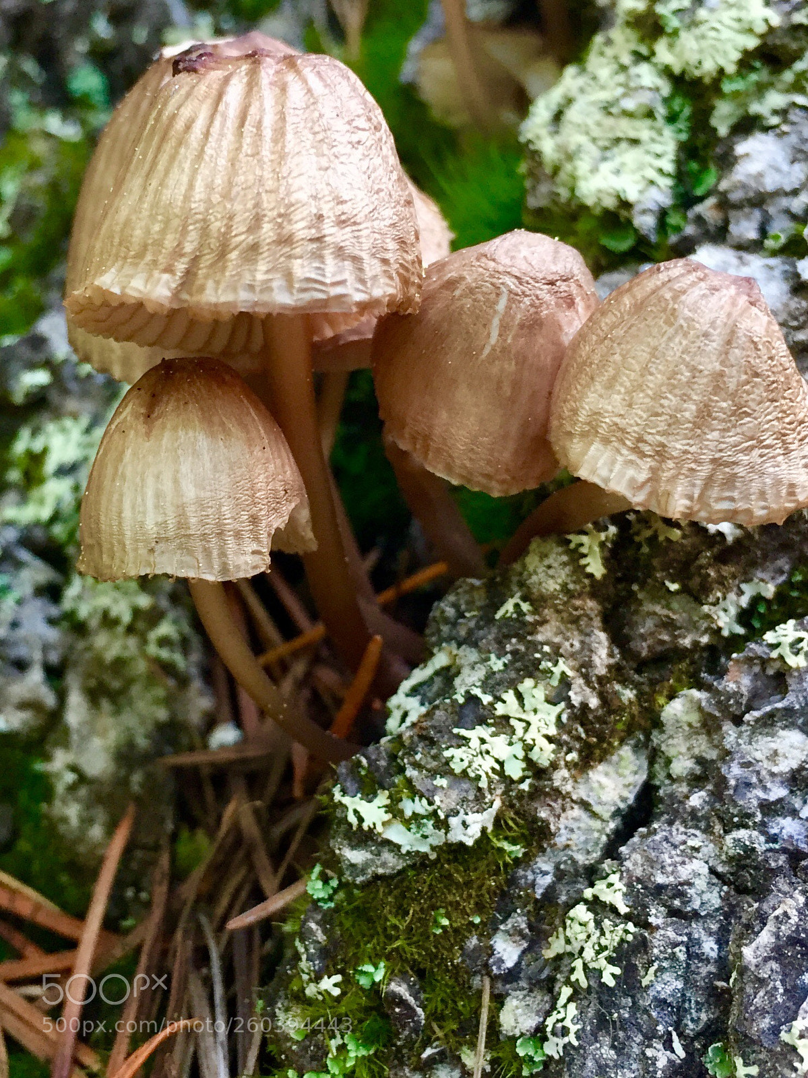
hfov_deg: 48.2
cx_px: 404
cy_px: 539
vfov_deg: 61.7
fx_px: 903
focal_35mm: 29
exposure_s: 1/30
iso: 40
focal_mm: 4.15
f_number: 2.2
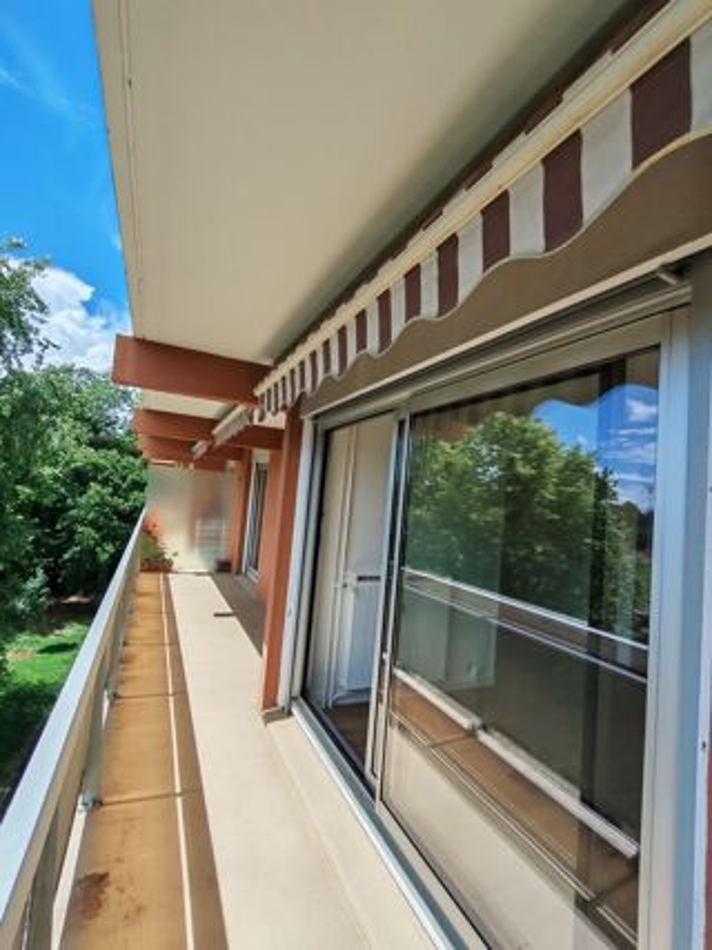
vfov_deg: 94.5
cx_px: 356
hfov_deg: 78.1
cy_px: 475
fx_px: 439
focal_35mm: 16
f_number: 2.2
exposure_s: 1/1600
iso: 50
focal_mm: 1.96
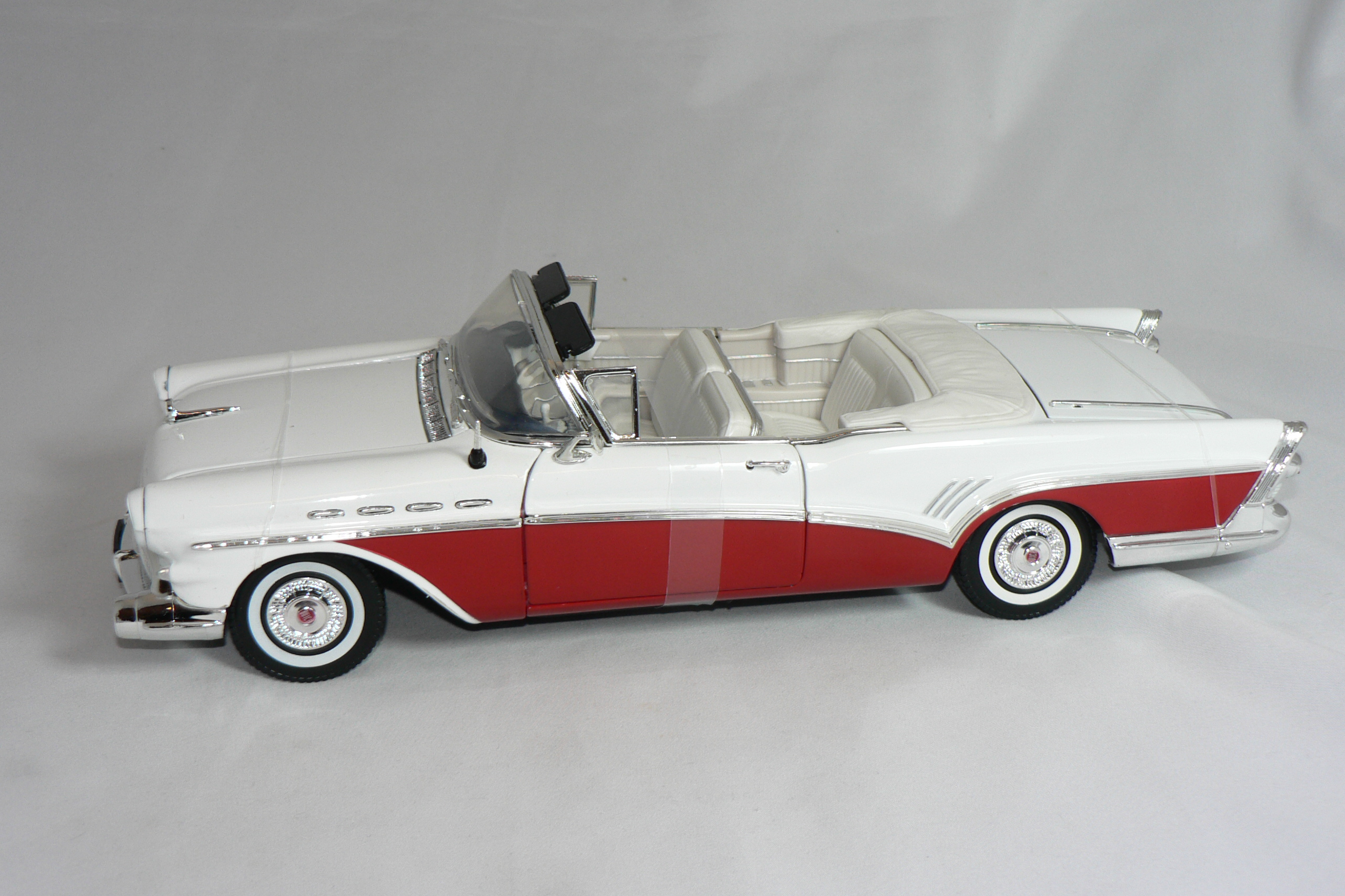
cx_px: 672
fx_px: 1868
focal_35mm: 50
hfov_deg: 39.6
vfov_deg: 27.0
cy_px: 441
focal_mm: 8
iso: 80
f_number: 2.8
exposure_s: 1/60
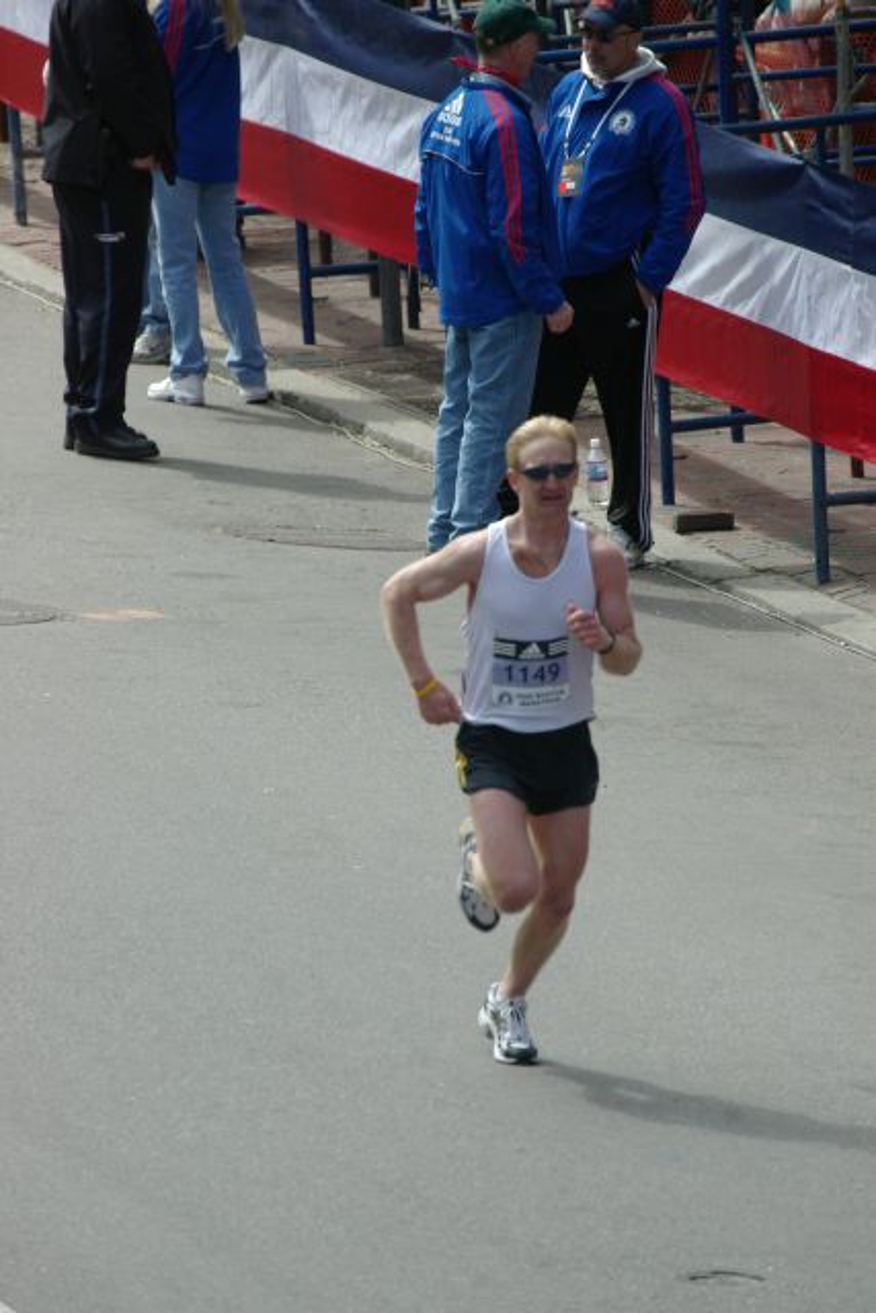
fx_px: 16962
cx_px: 438
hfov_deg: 3.0
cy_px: 656
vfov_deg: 4.4
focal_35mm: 465
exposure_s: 1/500
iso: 400
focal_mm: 310
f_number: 8
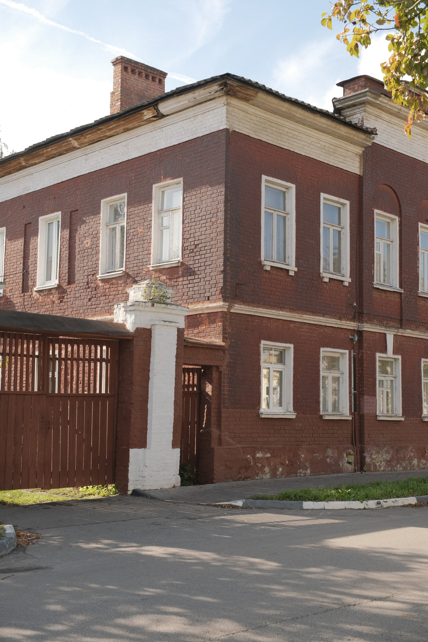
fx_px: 802
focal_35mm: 45
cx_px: 214
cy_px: 321
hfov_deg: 29.9
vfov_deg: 43.6
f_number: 4.5
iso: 320
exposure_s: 1/420
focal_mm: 29.9
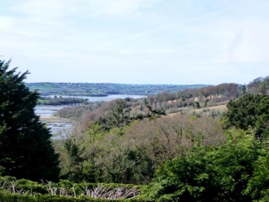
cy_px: 101
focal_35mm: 71
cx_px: 134
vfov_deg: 20.7
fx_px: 552
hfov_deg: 27.4
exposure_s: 1/500
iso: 160
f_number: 4.7
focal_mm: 12.7
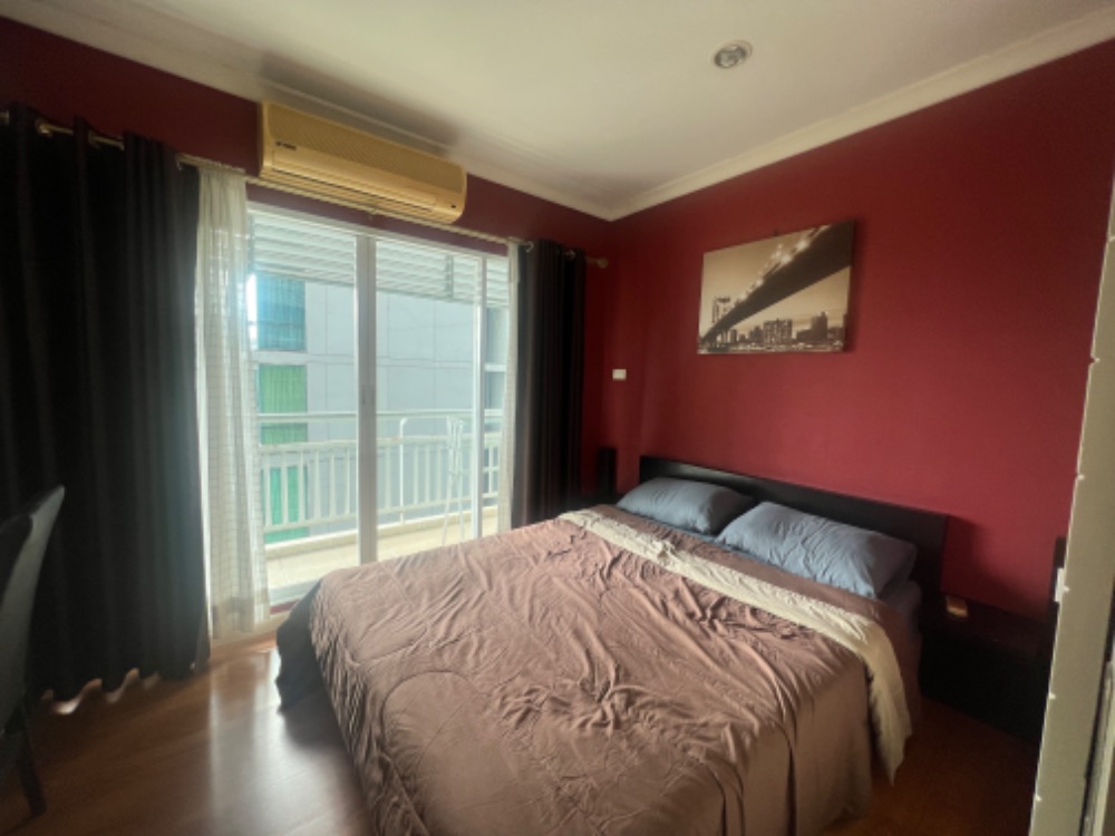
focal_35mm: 13
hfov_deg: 106.2
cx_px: 558
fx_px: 419
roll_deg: -2.1
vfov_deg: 89.9
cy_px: 418
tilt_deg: -4.8
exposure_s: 1/122
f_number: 1.8
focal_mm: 1.57
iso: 50
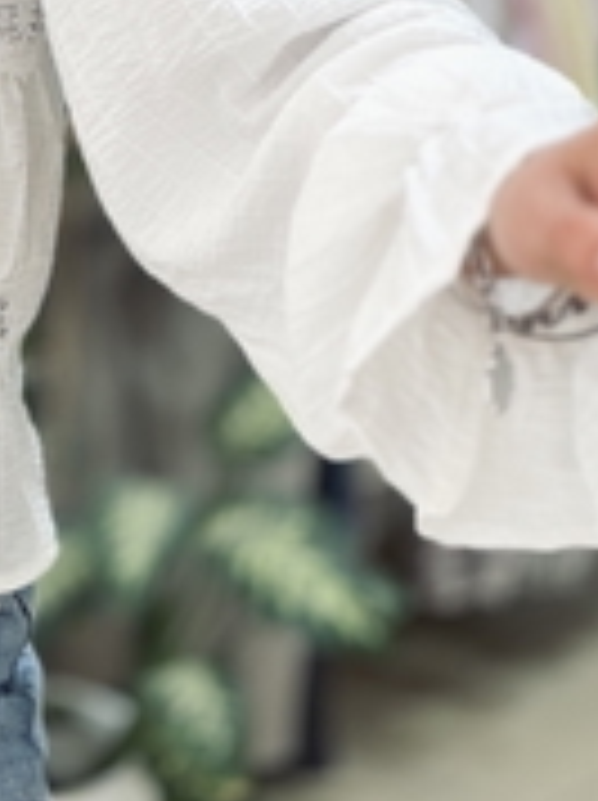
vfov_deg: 21.2
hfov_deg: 15.4
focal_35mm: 90
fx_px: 2078
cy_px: 29
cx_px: -229
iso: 40
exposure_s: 1/50
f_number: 1.9
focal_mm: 2.71
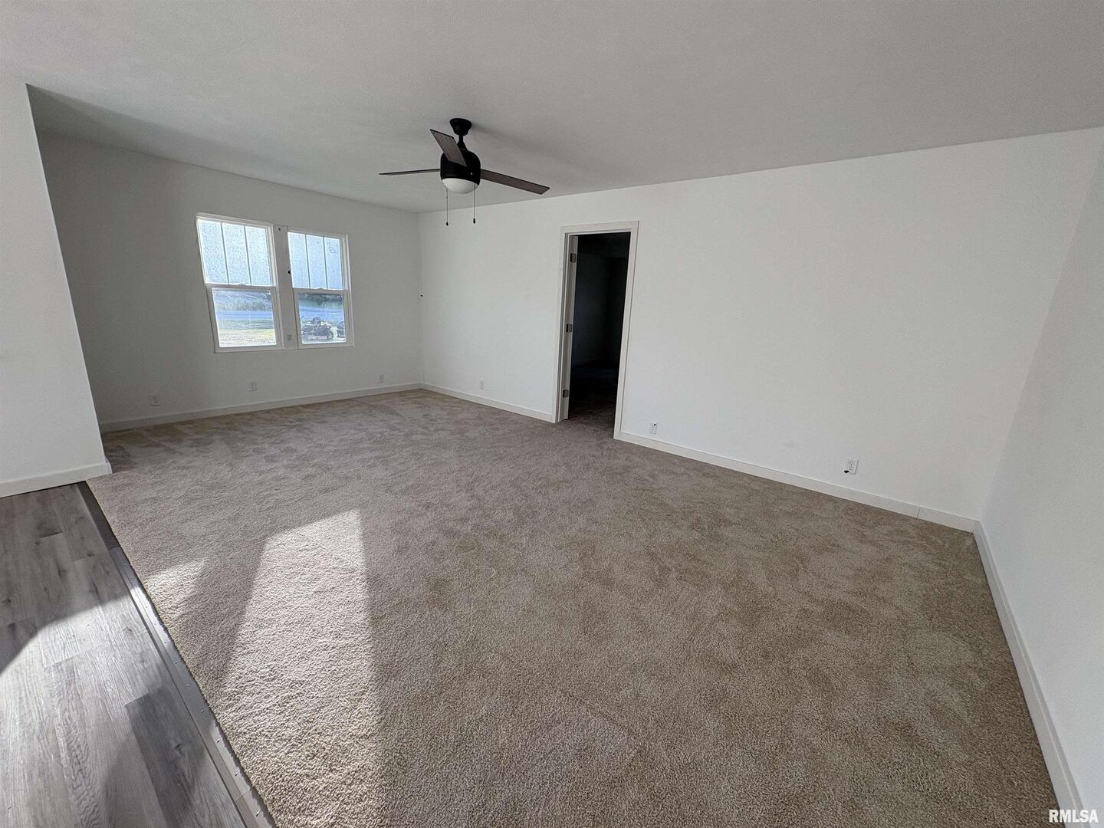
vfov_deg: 85.7
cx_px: 552
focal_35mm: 14
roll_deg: -3.4
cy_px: 414
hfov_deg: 102.1
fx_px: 446
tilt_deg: -14.0
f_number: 2.2
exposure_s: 1/129
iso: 80
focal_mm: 2.22
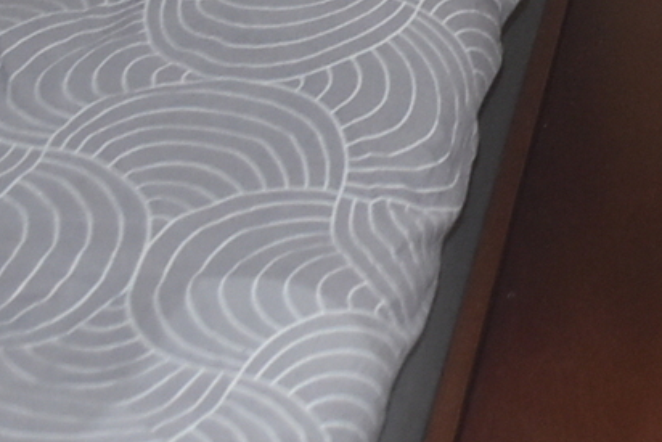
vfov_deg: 7.2
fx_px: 3348
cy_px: -473
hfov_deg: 10.9
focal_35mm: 182
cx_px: 996
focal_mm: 20
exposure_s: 1/80
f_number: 4.5
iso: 800
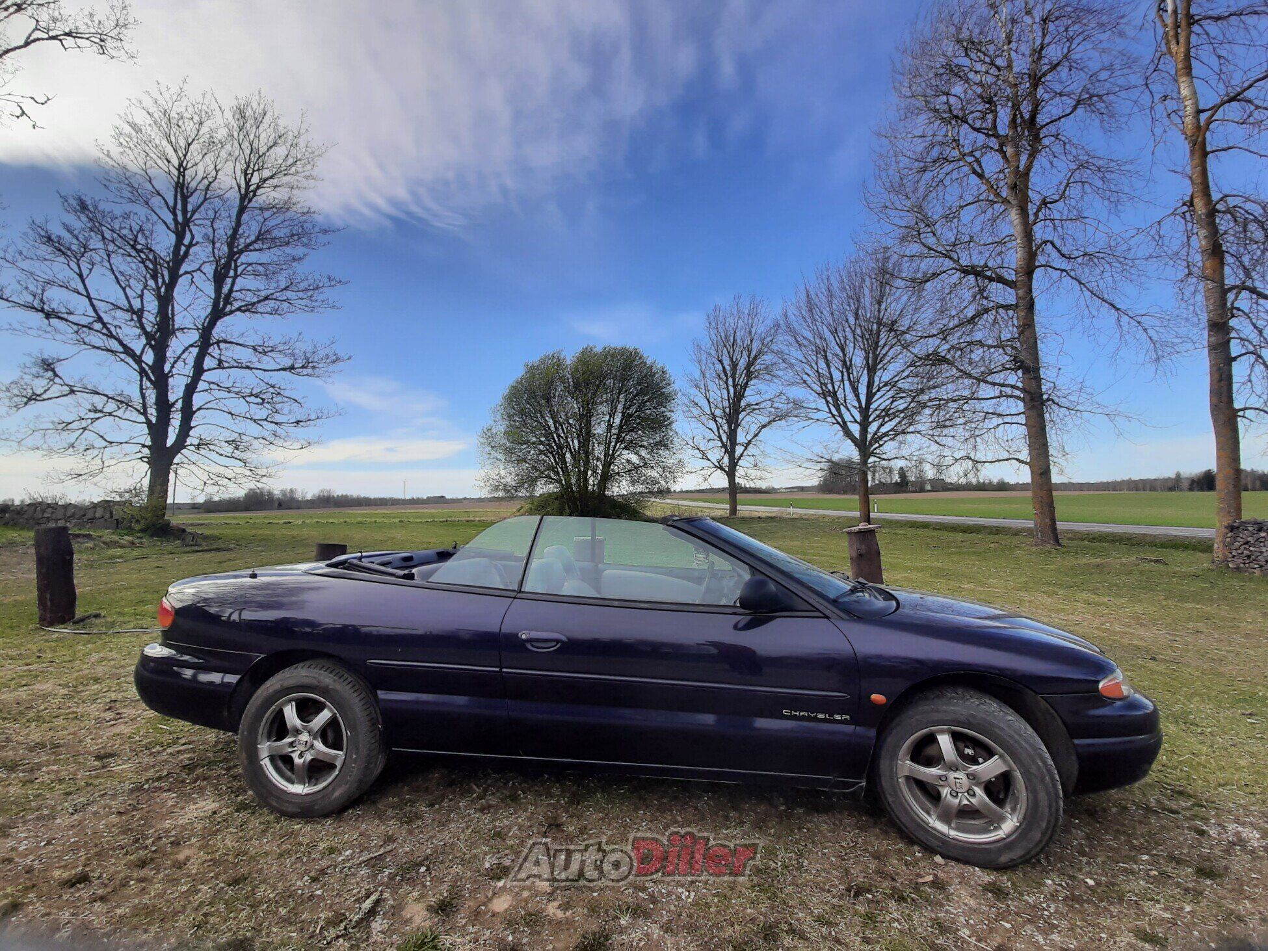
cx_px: 634
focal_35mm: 13
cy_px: 476
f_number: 2.2
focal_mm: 1.42
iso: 40
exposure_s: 1/935
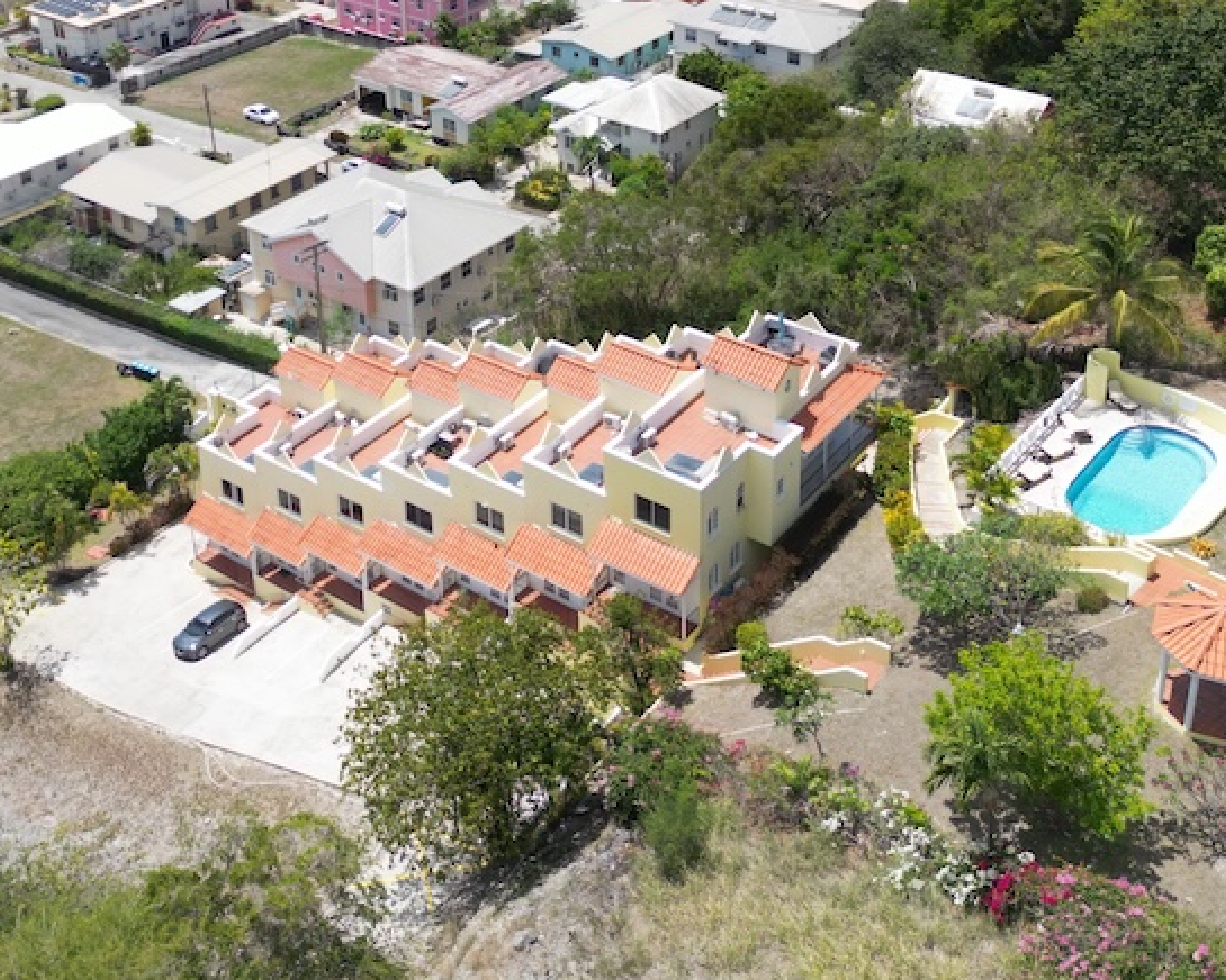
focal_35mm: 44
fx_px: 1597
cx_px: 553
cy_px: 128
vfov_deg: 32.7
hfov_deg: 42.0
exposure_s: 1/3200
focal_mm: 6.72
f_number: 1.7
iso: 150
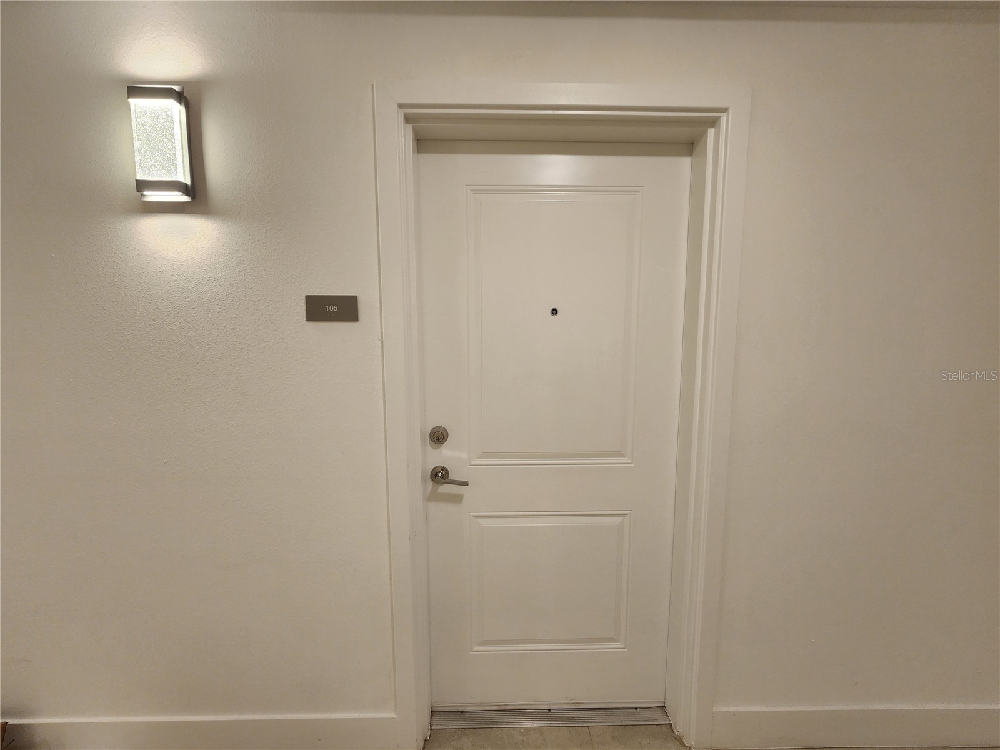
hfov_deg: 106.2
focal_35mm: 13
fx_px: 376
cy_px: 375
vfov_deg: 89.9
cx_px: 500
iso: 80
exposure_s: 1/60
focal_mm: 2.2
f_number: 2.2
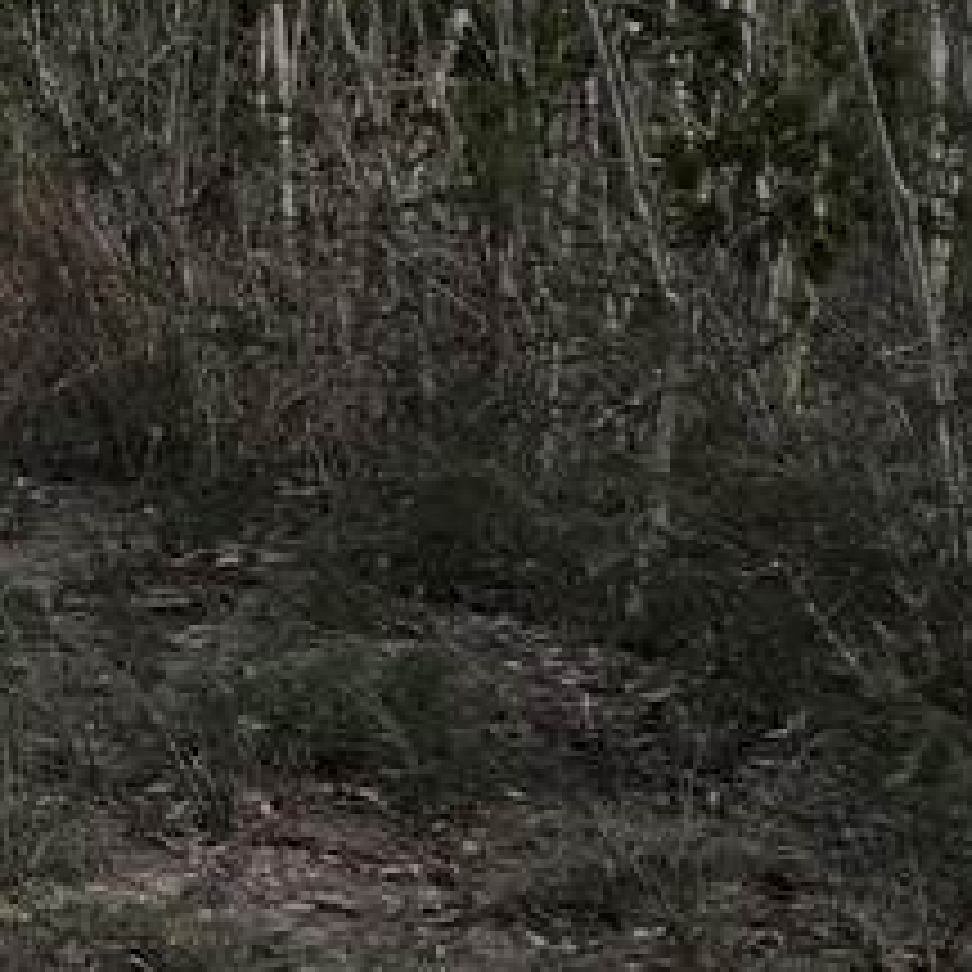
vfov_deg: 4.8
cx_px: -1778
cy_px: -855
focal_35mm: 361
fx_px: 11468
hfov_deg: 4.7
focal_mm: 7.9
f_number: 2.4
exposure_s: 1/2060
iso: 50
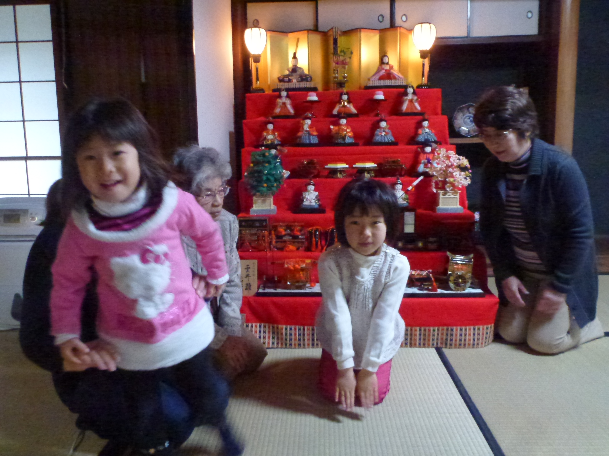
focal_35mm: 28
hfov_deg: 63.4
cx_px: 304
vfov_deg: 49.7
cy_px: 228
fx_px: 493
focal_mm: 5
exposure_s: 1/25
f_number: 3.5
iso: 1600
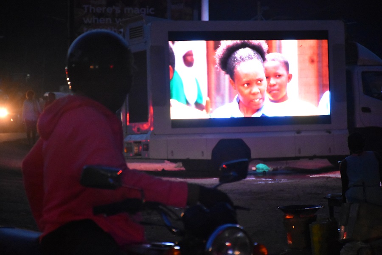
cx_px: 191
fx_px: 1592
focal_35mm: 150
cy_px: 128
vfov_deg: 9.1
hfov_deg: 13.7
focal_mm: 100
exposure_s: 1/125
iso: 8000
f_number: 5.6
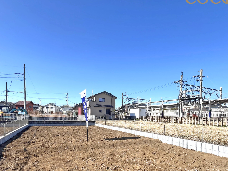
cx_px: 110
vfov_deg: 64.1
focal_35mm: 20
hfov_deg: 81.7
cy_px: 115
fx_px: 132
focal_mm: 1.57
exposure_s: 1/1292
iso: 32
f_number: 1.8
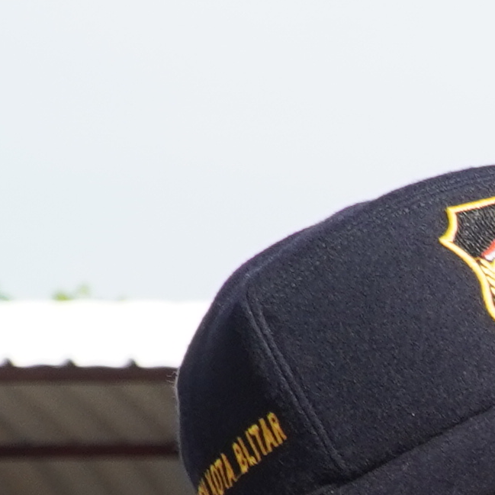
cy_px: 1183
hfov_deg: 5.5
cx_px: 2033
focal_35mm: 271
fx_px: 4383
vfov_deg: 6.2
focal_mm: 23
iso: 320
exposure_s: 1/800
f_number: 5
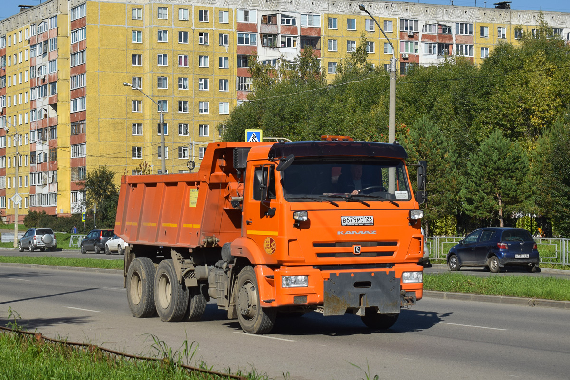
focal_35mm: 82
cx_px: 285
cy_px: 190
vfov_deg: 16.6
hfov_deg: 24.6
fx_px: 1306
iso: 200
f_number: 7.1
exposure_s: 1/1250
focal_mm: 55
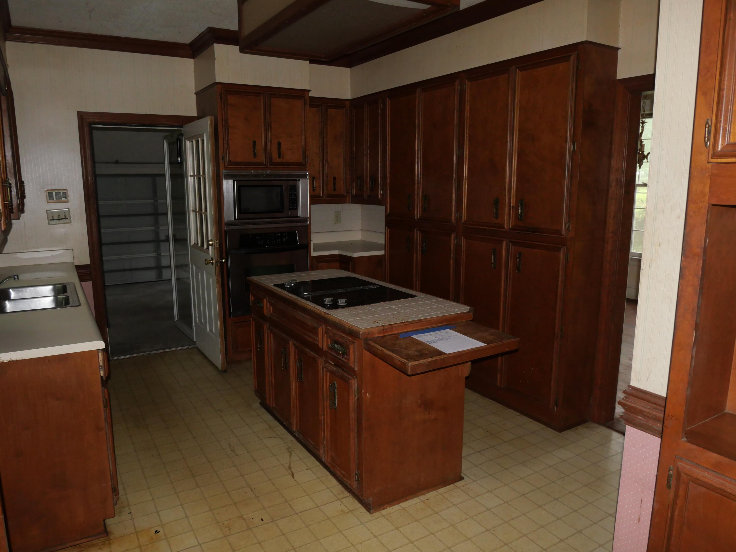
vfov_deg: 56.8
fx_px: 510
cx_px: 368
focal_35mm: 24
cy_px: 276
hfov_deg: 71.6
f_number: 5.6
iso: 1600
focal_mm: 12
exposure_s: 1/50
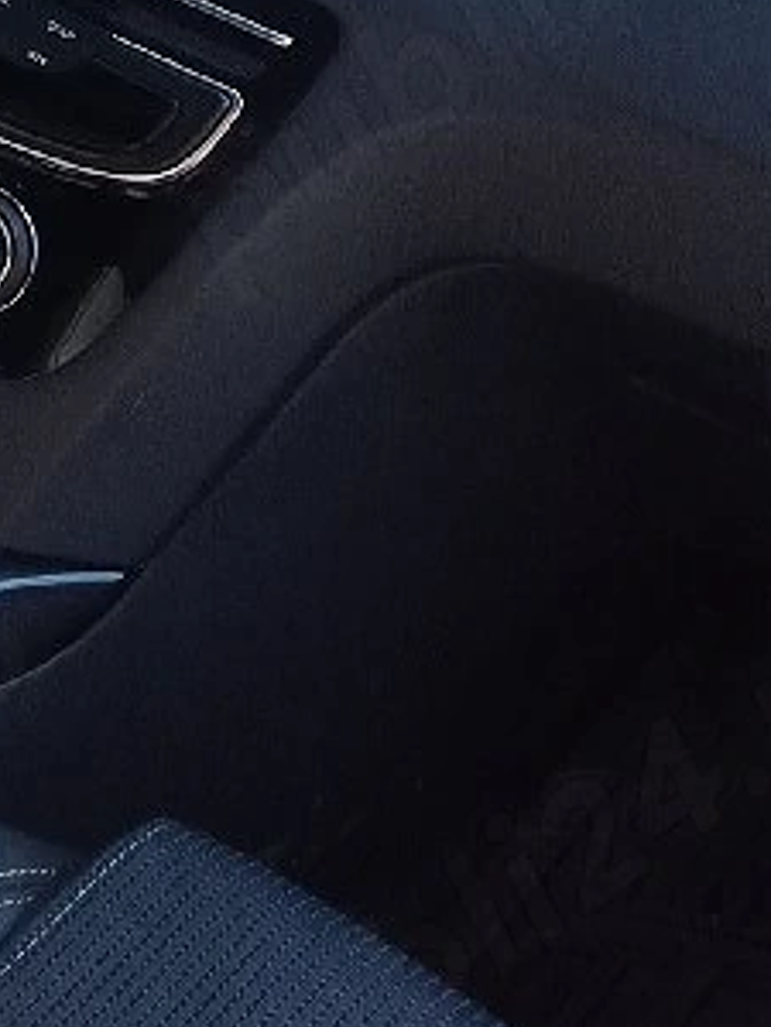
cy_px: 128
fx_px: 2109
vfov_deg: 26.6
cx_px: -113
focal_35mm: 71
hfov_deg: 19.7
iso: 50
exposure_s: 1/294
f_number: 2.2
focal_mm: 1.66
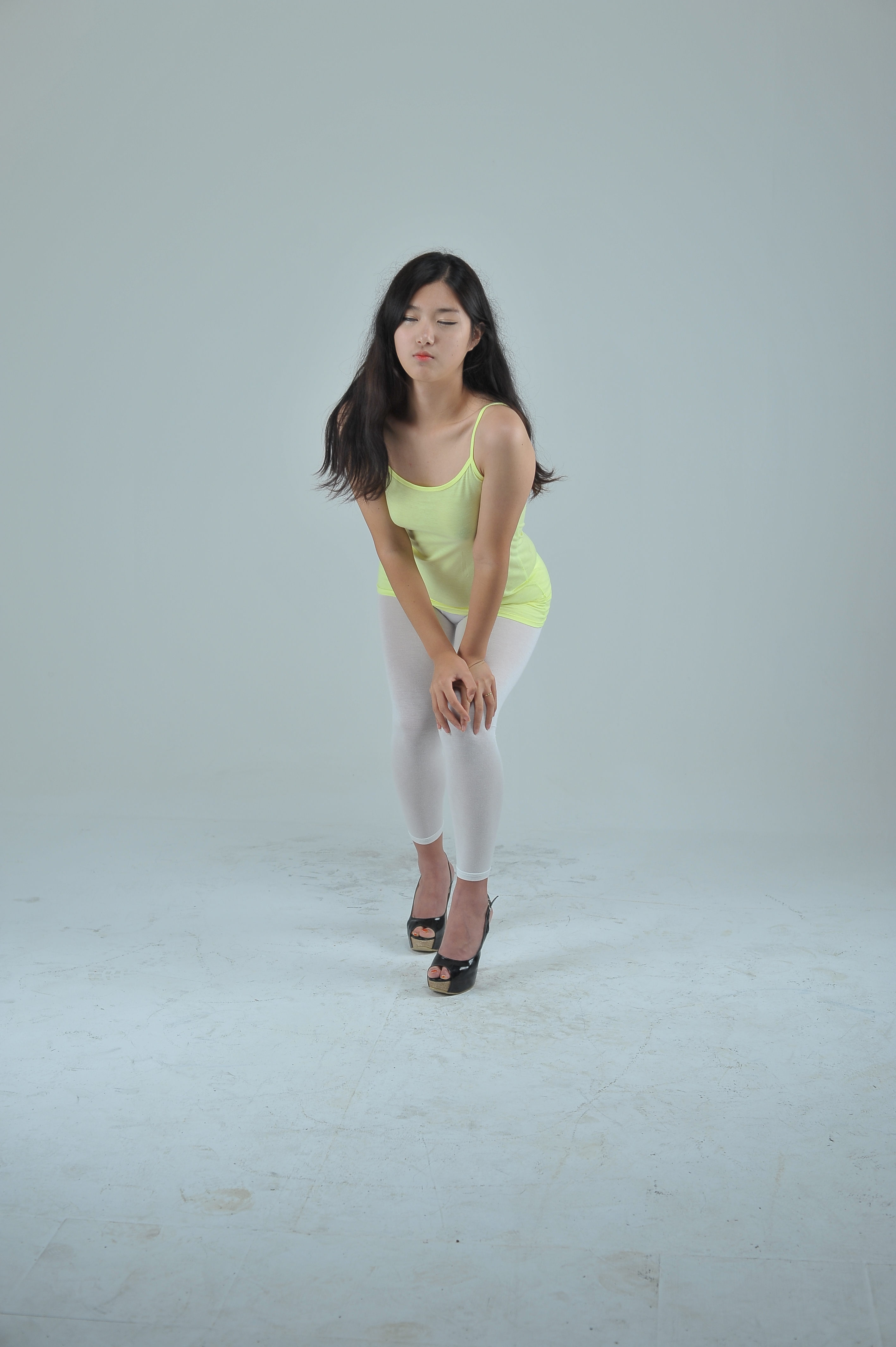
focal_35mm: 50
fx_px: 1869
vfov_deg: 39.6
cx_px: 448
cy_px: 674
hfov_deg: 27.0
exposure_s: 1/160
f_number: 4.5
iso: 320
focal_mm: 50
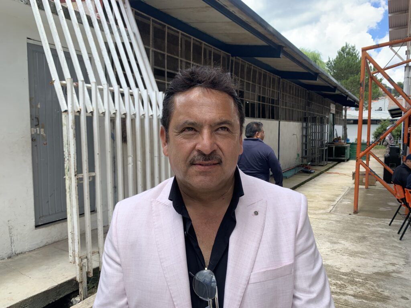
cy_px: 154
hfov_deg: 67.3
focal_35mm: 26
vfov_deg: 53.1
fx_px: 309
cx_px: 206
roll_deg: -0.5
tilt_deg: -5.1
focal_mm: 4.25
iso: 25
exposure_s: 1/485
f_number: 1.8
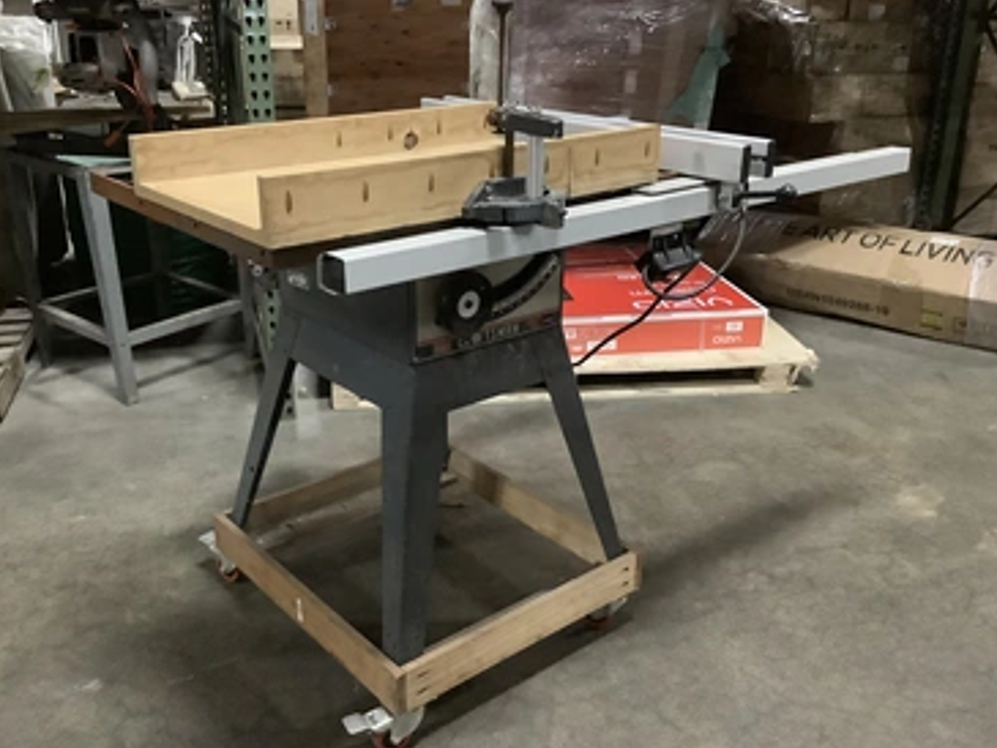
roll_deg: -0.9
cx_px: 475
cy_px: 366
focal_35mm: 34
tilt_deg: -21.6
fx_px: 980
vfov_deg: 41.8
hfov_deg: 53.9
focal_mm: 3.3
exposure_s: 1/30
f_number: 2.4
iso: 640
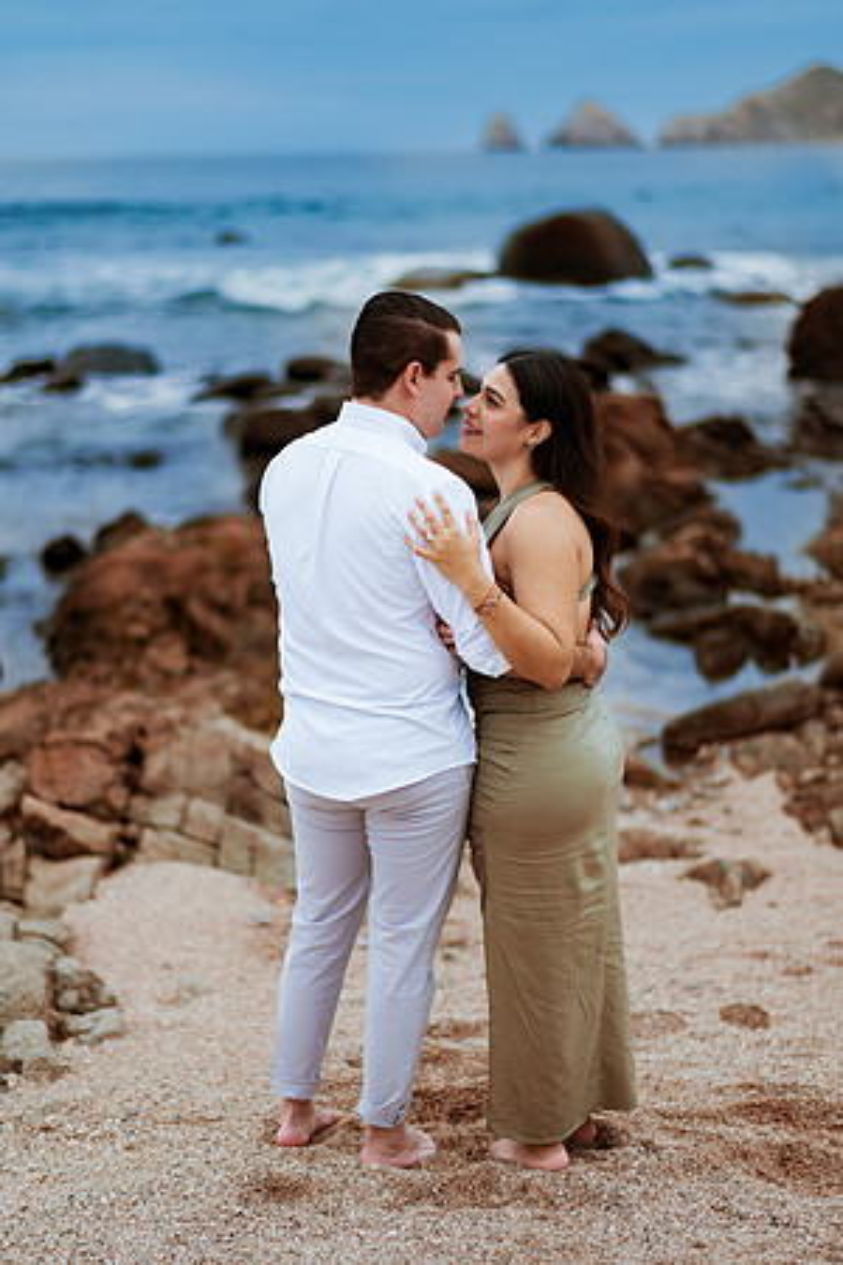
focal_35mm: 58
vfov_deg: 34.5
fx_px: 2037
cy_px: 632
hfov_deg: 23.4
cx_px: 422
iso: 80
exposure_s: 1/800
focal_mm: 58
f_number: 1.4
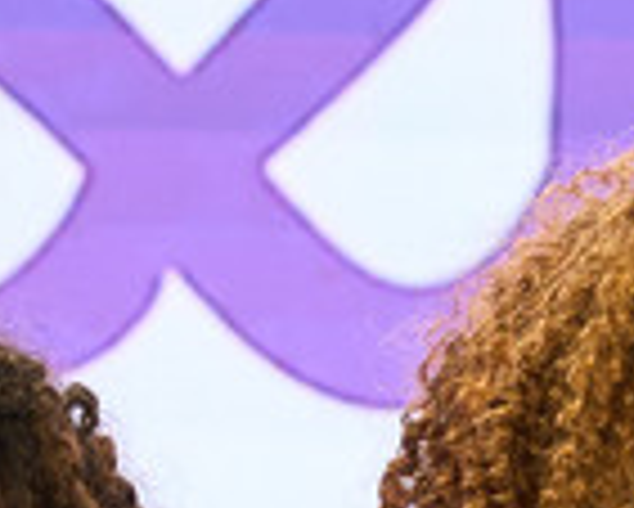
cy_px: 1185
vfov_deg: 4.2
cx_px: 450
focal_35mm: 366
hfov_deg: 5.3
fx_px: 6872
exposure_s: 1/400
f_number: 2.8
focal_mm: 43
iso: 1250
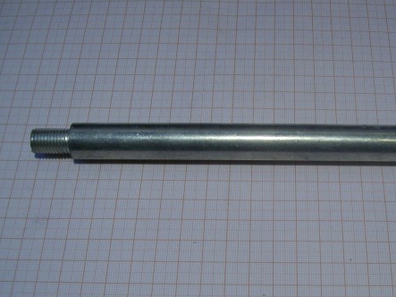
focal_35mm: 52
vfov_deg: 27.9
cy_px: 182
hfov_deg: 36.2
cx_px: 283
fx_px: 595
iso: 80
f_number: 2.7
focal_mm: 6
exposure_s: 1/55.5
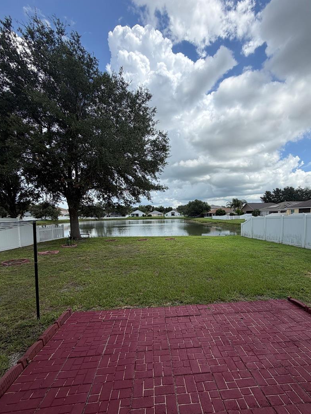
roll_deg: +0.2
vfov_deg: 94.1
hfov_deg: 77.9
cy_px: 230
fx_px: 192
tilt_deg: -4.4
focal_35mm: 16
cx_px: 172
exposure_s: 1/770
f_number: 2.2
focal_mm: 2.22
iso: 20
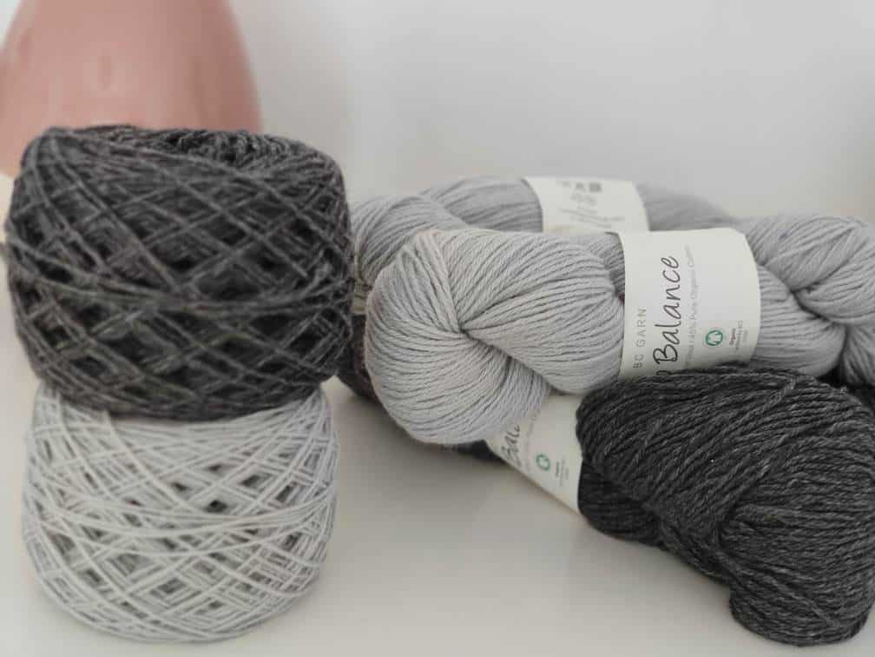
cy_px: 328
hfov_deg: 45.8
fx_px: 1036
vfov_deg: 35.1
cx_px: 438
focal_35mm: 41
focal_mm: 8.16
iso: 490
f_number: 2
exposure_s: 1/50
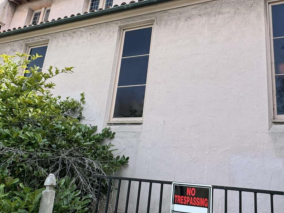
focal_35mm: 32
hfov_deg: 56.2
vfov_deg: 43.9
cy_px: 85
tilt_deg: +17.7
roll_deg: -3.9
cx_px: 177
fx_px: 263
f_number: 2.2
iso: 40
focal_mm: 2.22
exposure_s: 1/537
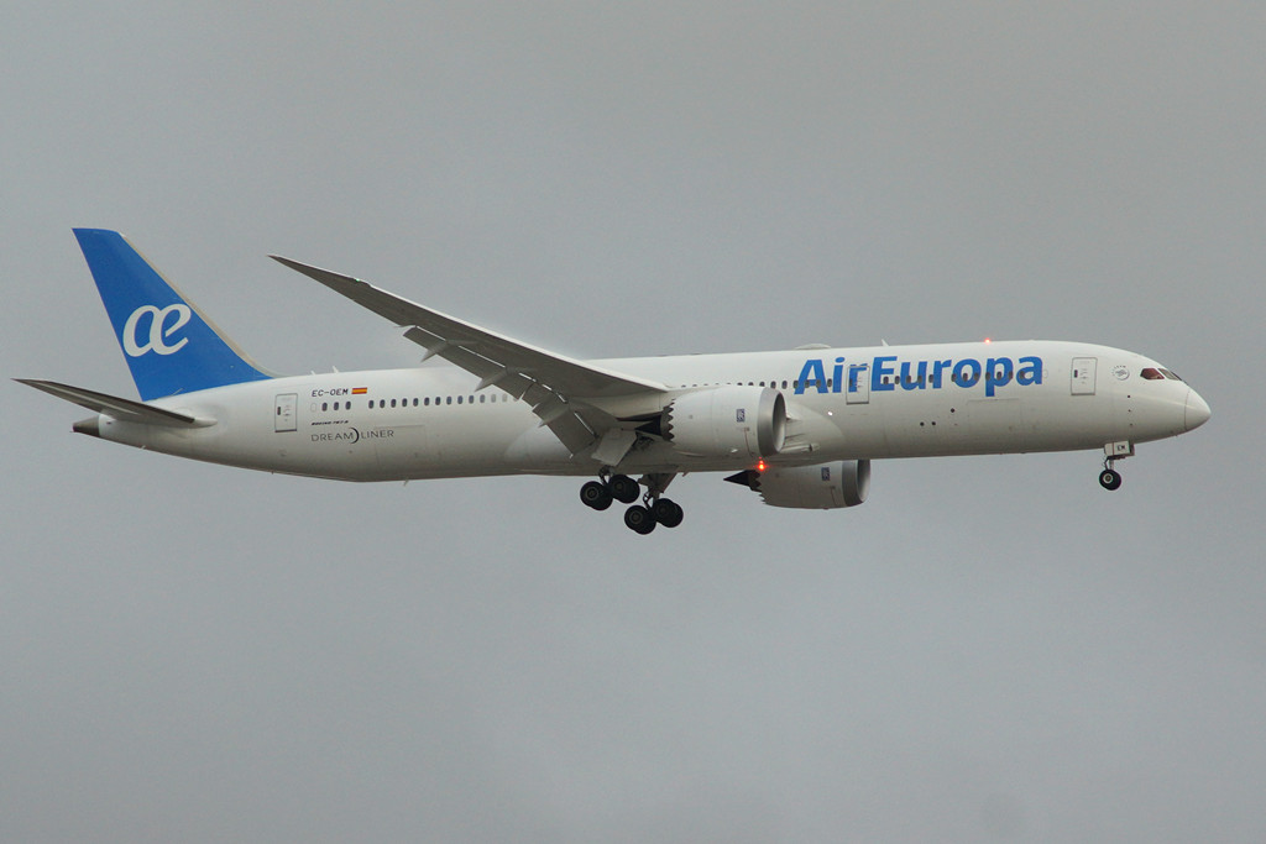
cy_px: 422
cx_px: 633
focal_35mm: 300
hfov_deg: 6.9
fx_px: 10551
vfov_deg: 4.6
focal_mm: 200
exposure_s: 1/800
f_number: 5.6
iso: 400
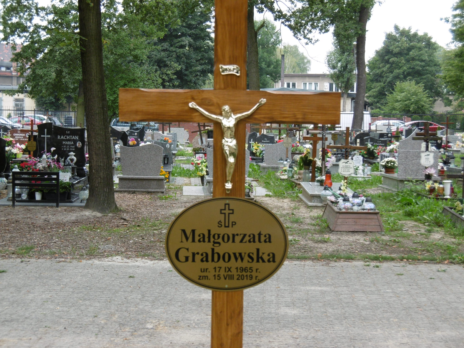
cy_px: 174
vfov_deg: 18.9
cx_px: 232
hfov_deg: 25.0
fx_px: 1046
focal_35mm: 78
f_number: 4.5
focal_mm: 14
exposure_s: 1/80
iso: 100
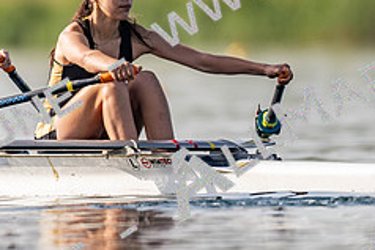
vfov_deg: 0.9
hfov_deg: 1.4
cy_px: 73
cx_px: 36
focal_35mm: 1461
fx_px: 15227
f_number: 4
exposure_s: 1/2500
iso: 160
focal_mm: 600
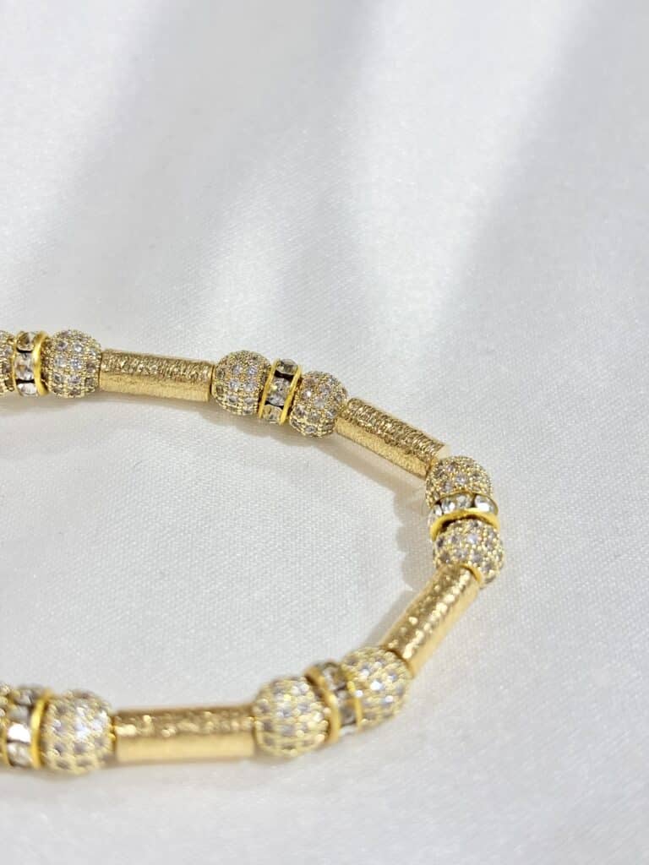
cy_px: 432
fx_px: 1300
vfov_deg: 36.8
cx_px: 324
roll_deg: +9.2
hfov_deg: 28.0
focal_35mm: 52
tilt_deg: -38.8
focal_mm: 5.96
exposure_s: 1/220
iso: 32
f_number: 1.6
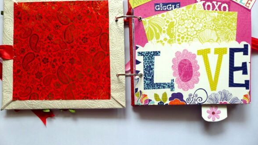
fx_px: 191
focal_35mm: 28
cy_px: 57
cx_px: 131
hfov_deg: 67.9
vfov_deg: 41.2
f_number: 2.8
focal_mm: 4.5
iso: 100
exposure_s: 1/60
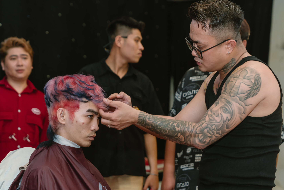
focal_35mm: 81
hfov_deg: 25.0
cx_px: 156
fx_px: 639
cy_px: 113
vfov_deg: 16.8
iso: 640
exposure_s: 1/125
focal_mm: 63
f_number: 3.2
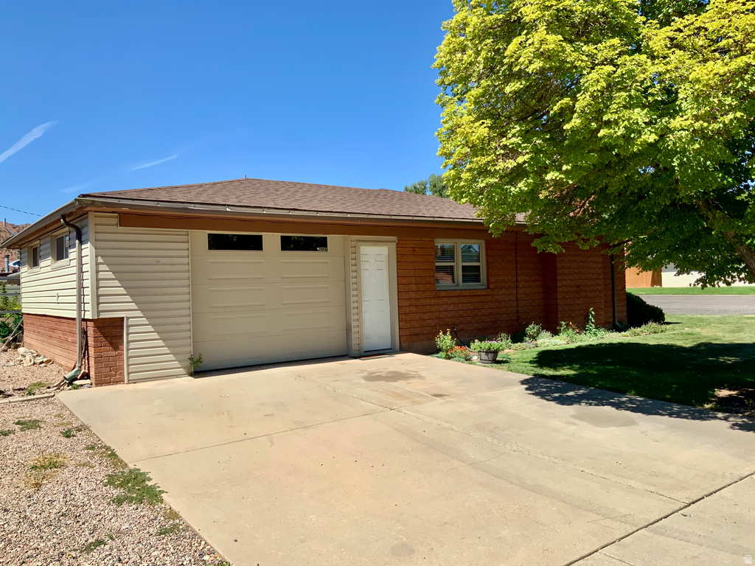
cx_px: 378
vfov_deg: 48.2
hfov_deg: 61.7
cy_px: 283
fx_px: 633
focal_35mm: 29
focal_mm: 3
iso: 20
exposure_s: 1/2320
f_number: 1.8
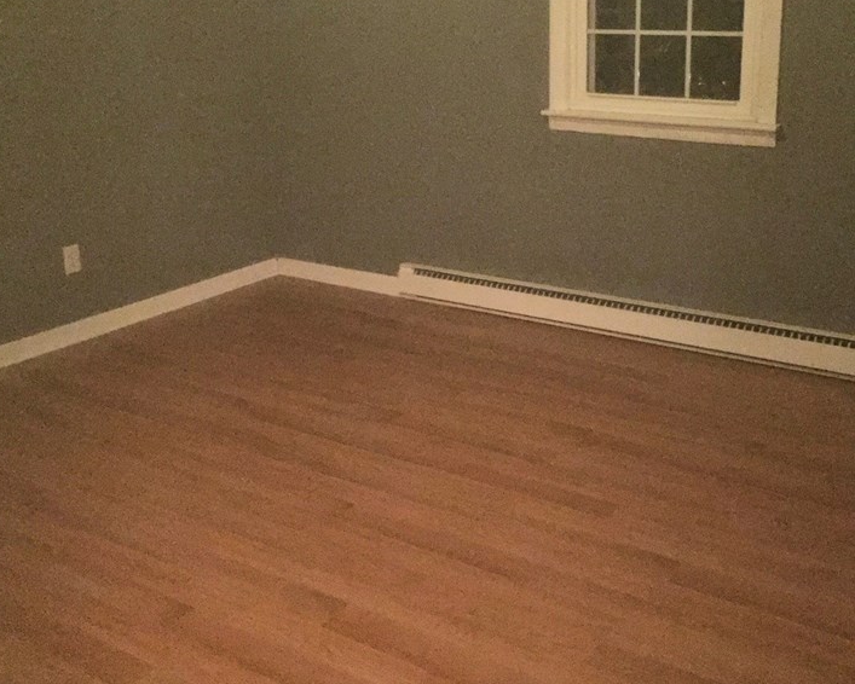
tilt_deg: -14.7
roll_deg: +0.3
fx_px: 1038
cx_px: 469
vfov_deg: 36.2
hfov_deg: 44.7
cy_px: 239
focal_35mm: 41
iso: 2000
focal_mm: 4.15
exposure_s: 1/15
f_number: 2.2
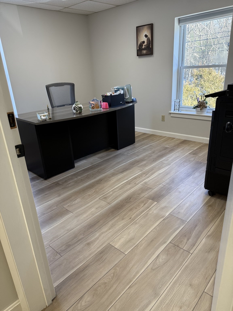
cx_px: 116
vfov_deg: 71.6
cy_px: 156
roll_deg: +3.4
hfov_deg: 56.8
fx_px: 215
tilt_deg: -21.2
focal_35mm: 24
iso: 100
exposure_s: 1/120
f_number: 1.78
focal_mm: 6.76
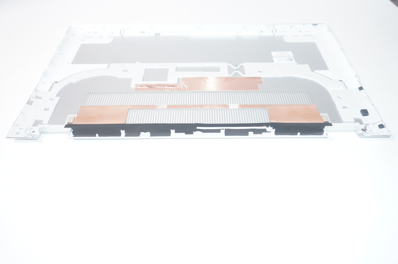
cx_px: 199
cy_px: 132
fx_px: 348
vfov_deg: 41.6
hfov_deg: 59.5
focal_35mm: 32
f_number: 5
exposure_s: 1/160
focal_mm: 21
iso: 640
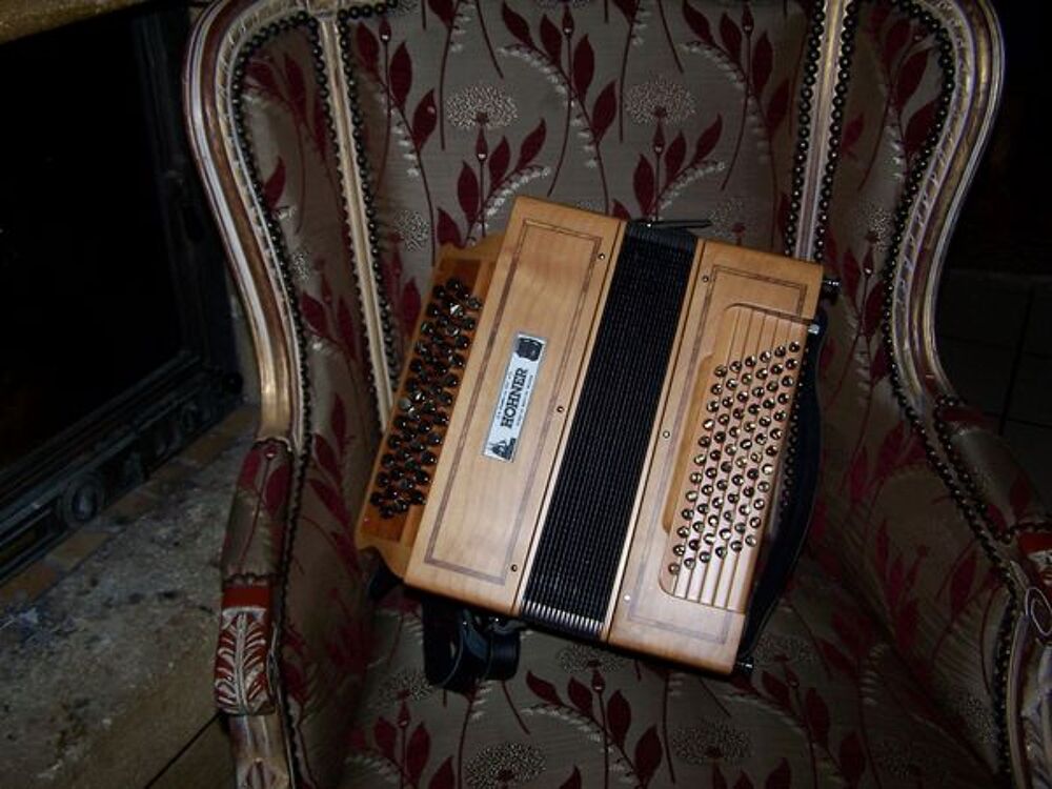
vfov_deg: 37.7
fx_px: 1155
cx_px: 526
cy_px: 394
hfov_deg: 49.0
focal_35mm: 38
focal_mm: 6.3
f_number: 2.8
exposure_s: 1/60
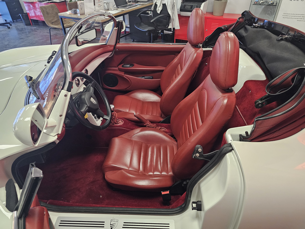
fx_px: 203
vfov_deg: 58.9
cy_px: 114
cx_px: 152
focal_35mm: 23
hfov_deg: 73.9
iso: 800
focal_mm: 6.3
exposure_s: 1/100
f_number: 1.7
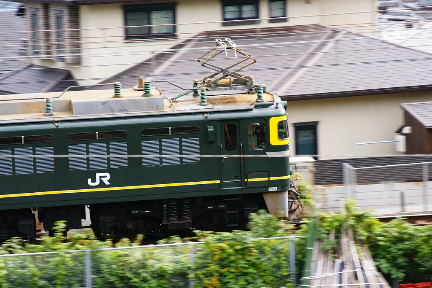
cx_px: 216
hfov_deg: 9.8
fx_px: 2520
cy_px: 144
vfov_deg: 6.5
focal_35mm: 210
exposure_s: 1/200
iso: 200
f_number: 5.6
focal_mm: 140
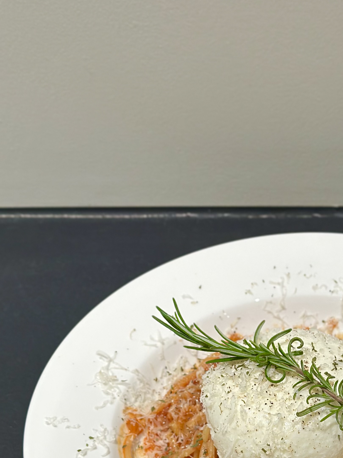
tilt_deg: -44.8
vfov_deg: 22.2
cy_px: 363
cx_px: 291
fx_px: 1149
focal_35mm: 87
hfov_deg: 16.8
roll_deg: +0.3
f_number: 1.78
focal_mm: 6.86
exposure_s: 1/120
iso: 100
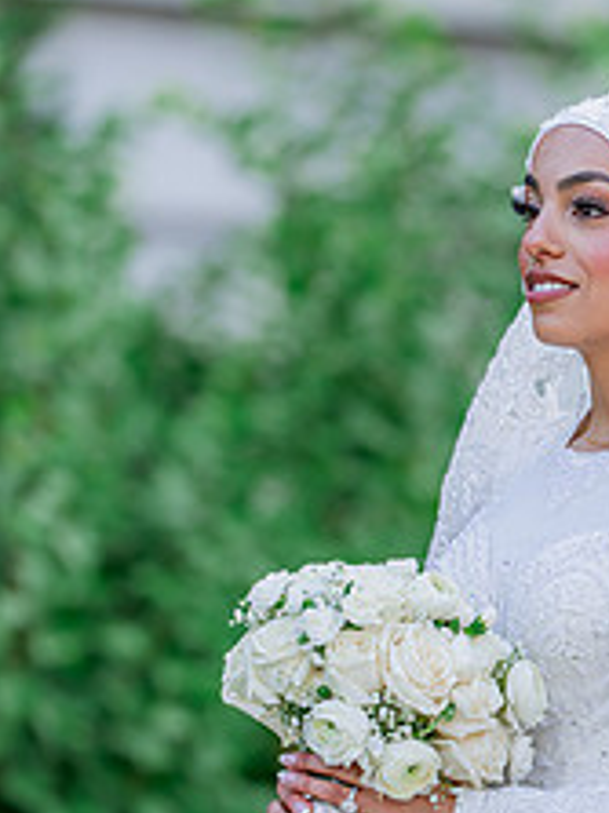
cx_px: 726
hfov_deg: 3.9
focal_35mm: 376
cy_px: 596
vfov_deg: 5.3
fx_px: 8828
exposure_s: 1/640
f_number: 2.5
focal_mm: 150
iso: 100
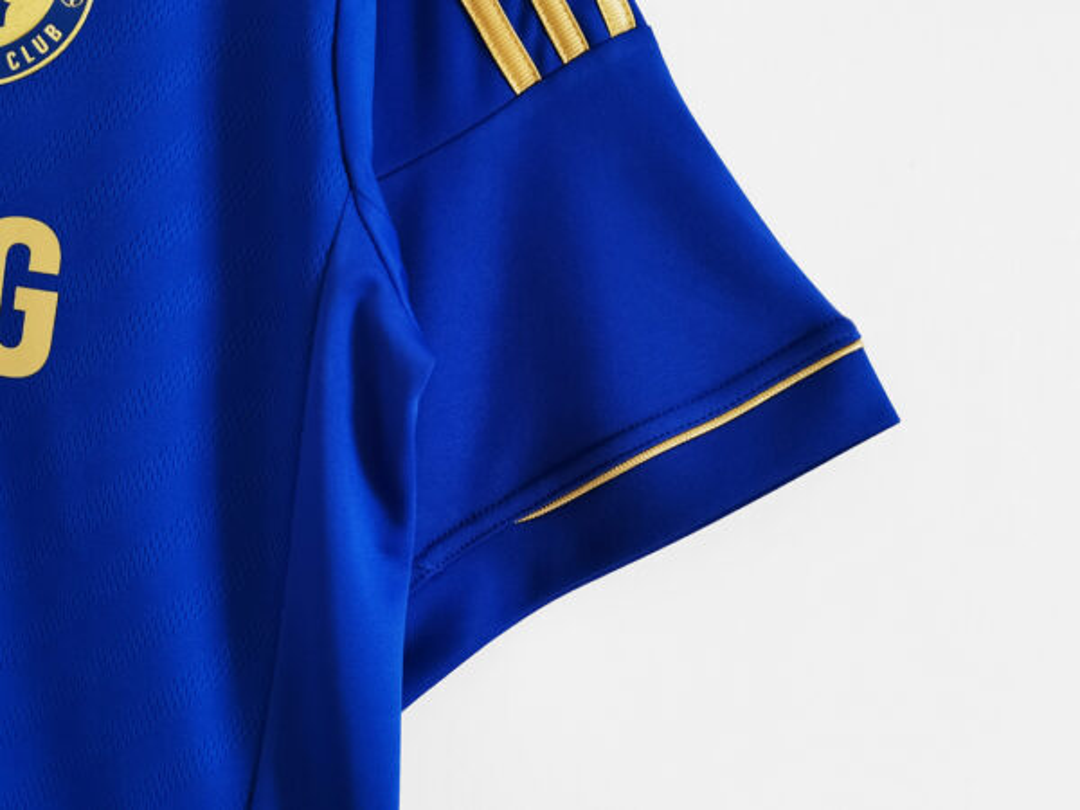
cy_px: 405
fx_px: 1810
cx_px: 540
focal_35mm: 58
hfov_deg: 33.2
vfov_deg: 25.2
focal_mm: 5.58
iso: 125
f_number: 1.8
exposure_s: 1/50
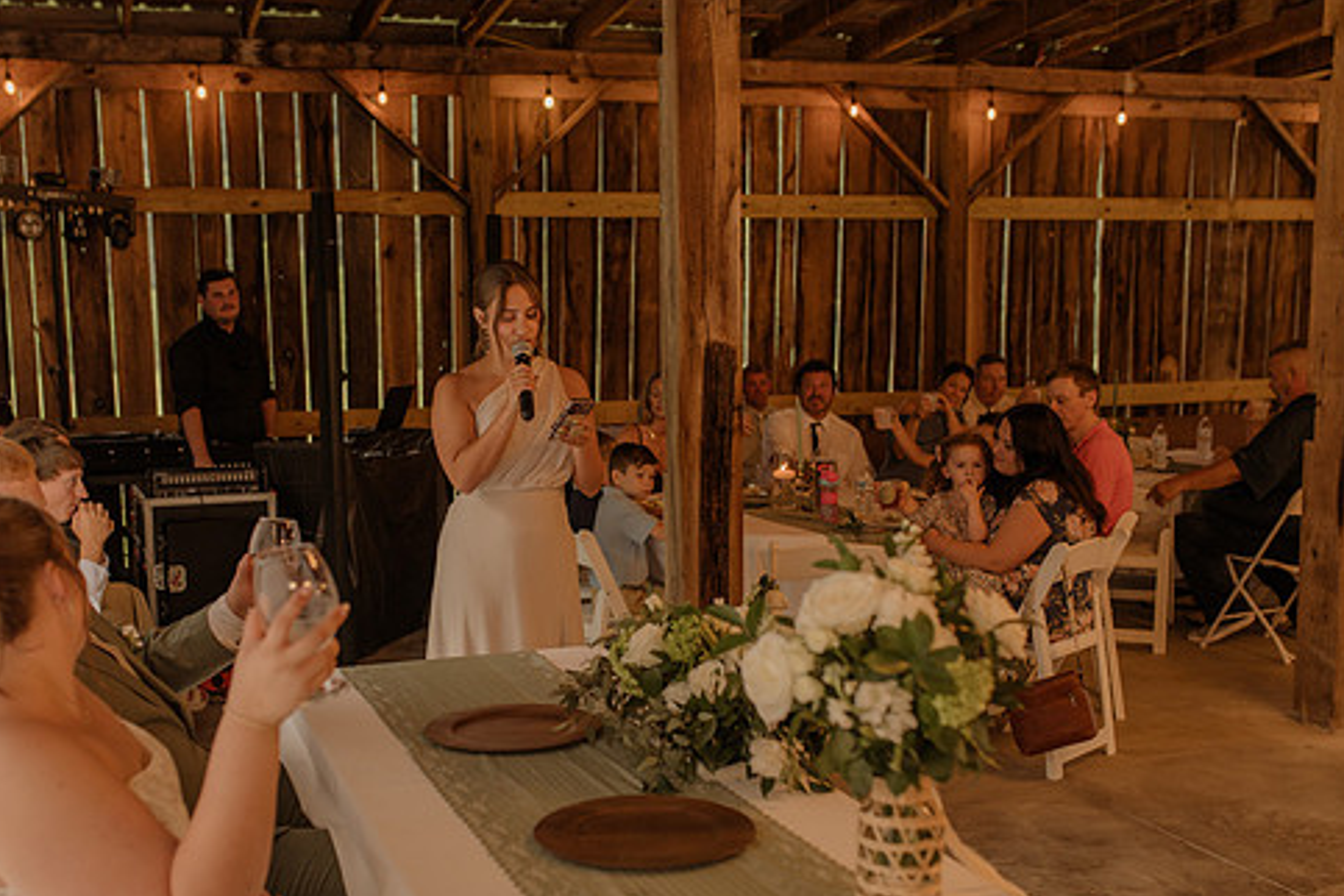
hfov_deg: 46.3
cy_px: 529
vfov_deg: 31.8
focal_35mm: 42
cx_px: 584
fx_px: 1568
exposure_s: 1/200
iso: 640
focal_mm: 35
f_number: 2.5
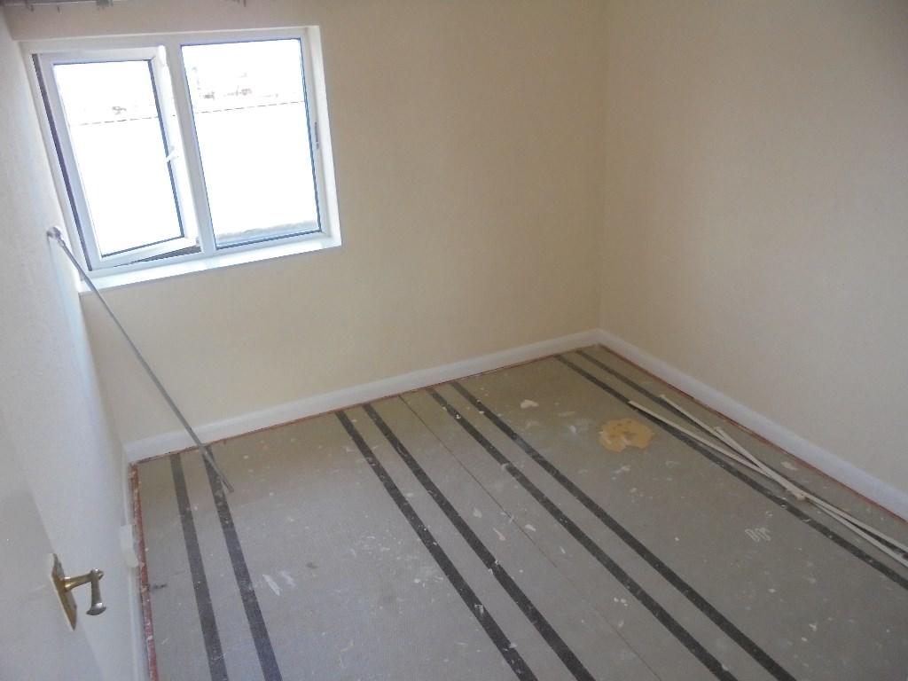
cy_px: 340
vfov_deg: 53.1
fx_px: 682
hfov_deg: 67.3
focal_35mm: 26
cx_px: 454
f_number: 3.5
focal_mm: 4.6
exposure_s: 1/60
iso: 100
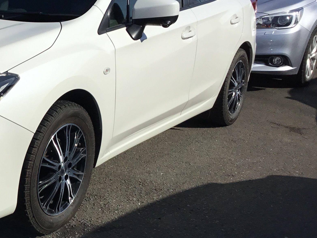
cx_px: -11
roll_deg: -1.9
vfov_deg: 22.6
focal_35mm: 65
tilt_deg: -15.6
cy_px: 115
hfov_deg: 27.8
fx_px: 595
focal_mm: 3.3
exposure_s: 1/2632
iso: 25
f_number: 2.4
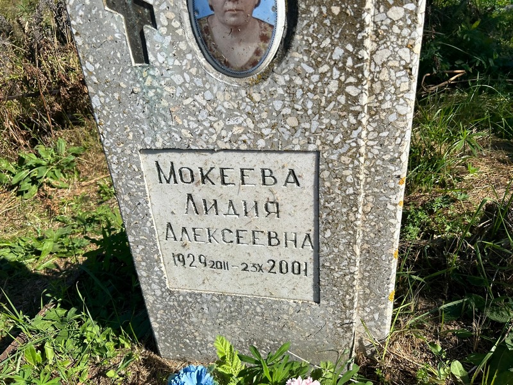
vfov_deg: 53.1
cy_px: 192
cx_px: 256
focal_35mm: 26
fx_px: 385
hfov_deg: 67.3
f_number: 1.5
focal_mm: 5.7
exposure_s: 1/3257
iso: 50
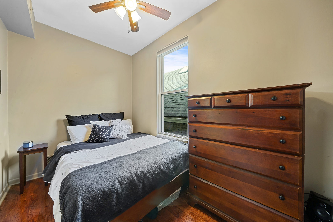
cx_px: 166
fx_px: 111
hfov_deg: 112.6
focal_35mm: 12
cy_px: 111
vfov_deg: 90.0
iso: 400
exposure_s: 1/1.25
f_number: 13
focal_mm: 12
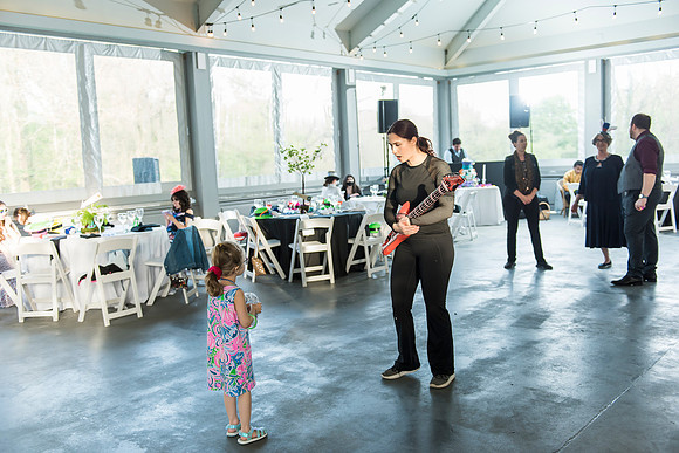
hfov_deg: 55.8
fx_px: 641
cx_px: 340
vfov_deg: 38.9
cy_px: 226
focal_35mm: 34
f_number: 2.8
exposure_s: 1/200
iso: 640
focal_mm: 34
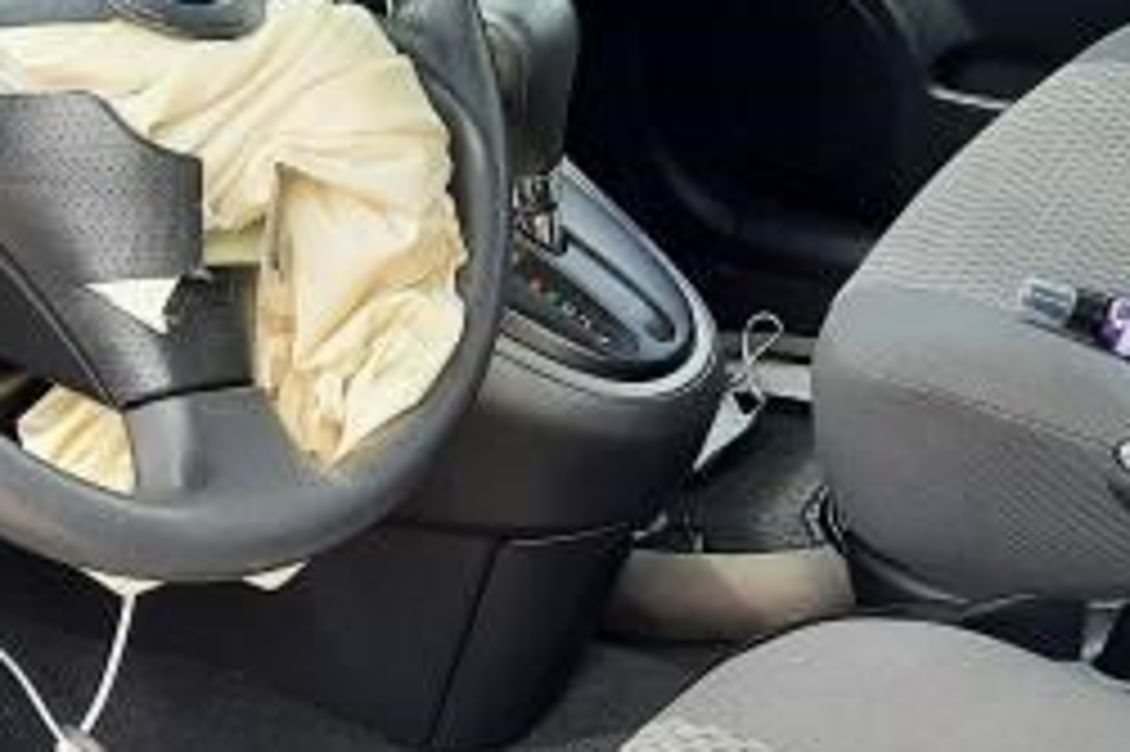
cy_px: 540
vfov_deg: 16.4
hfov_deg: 24.4
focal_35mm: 83
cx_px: 387
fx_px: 2603
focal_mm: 4.6
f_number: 2
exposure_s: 1/171
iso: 32
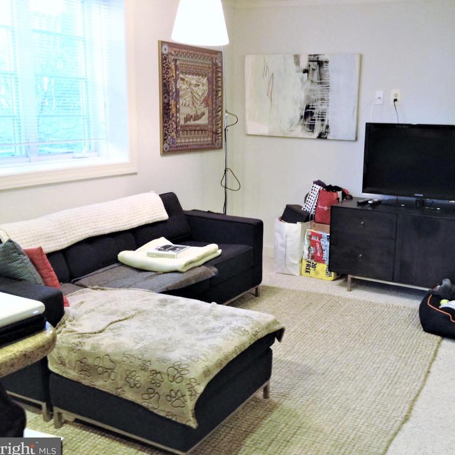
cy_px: 231
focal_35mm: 42
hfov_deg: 39.7
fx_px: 625
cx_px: 294
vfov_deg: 40.0
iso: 200
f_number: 2.4
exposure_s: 1/20
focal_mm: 4.28
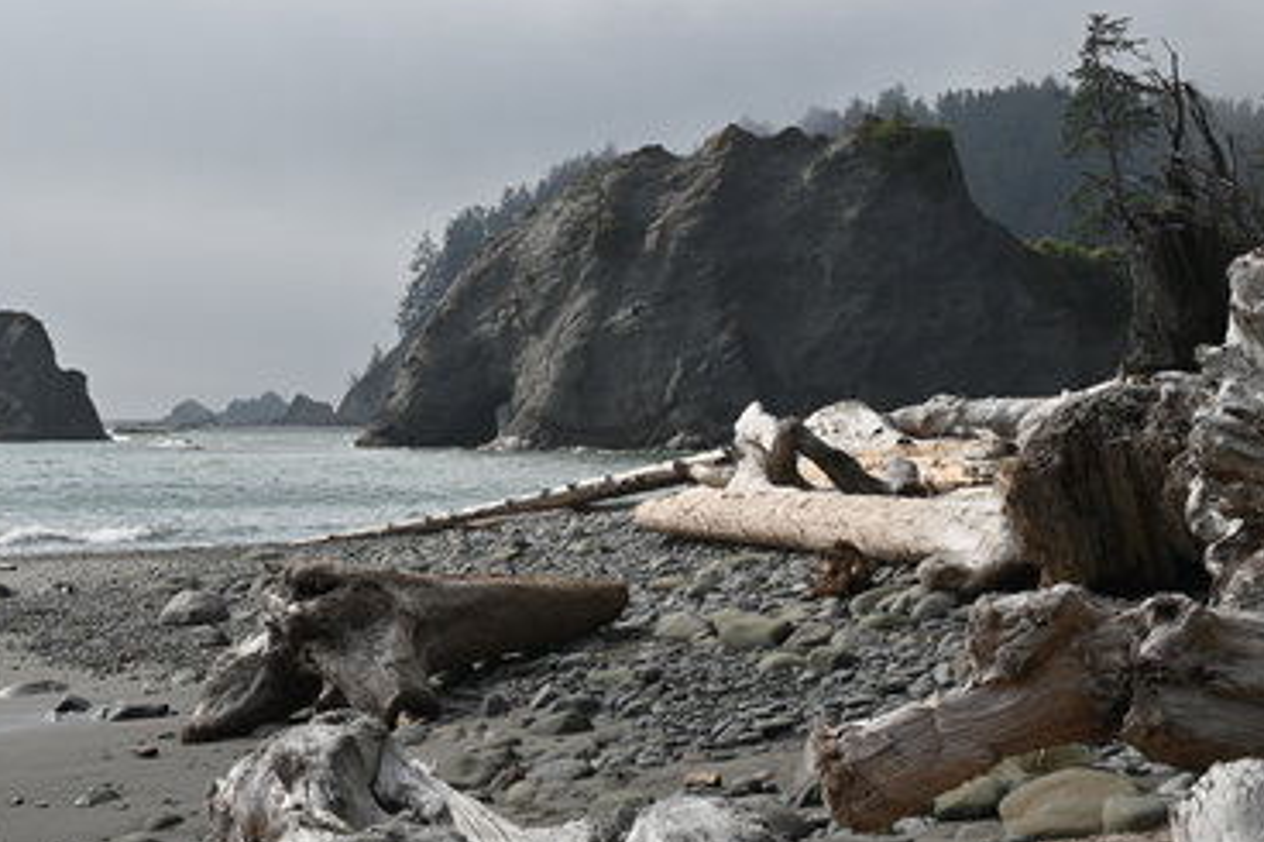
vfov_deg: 17.9
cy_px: 321
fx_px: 2667
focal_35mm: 76
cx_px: 477
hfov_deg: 26.6
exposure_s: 1/160
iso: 110
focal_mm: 50
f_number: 13
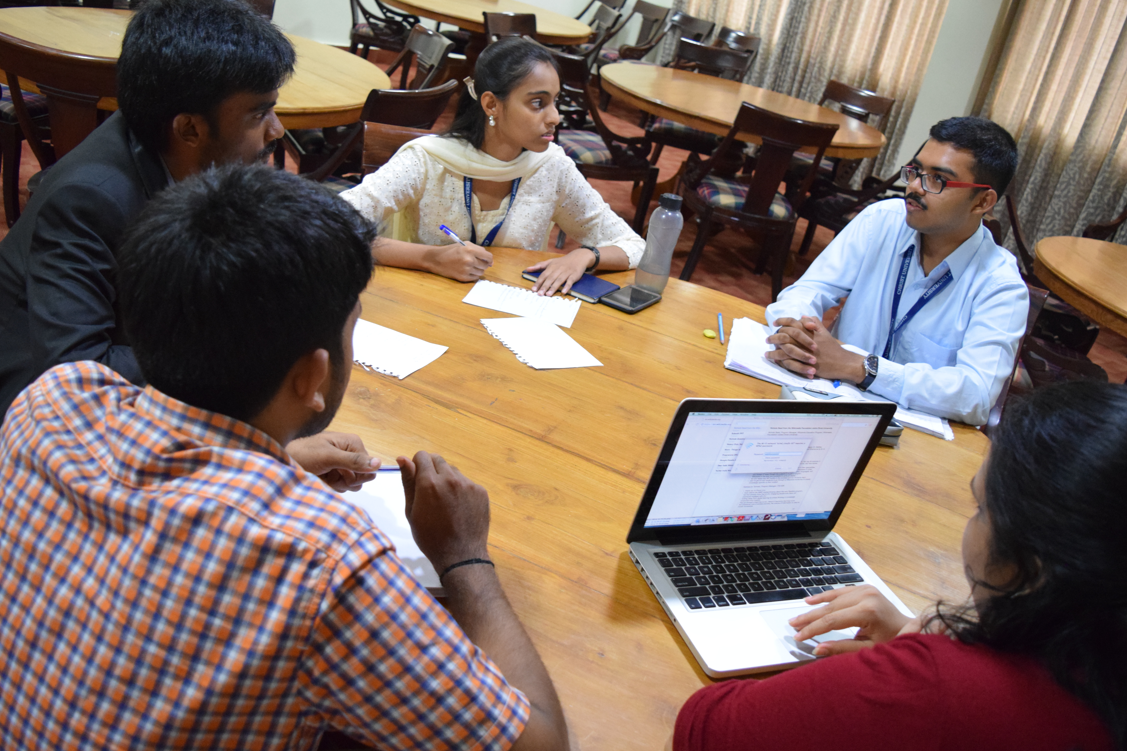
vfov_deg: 40.5
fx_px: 1018
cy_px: 373
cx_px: 565
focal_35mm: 33
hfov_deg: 57.9
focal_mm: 21
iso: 3200
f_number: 4
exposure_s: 1/60
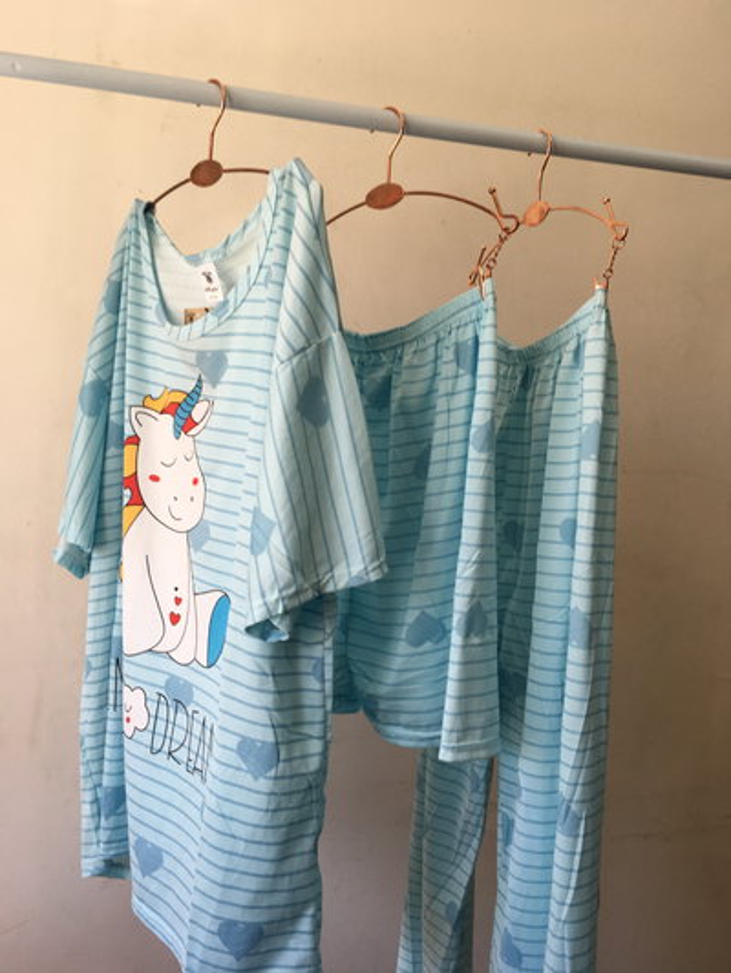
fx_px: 816
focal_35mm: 29
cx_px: 366
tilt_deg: -3.5
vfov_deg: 61.6
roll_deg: -3.5
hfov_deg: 48.2
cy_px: 486
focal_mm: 4.15
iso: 32
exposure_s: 1/50
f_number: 2.2
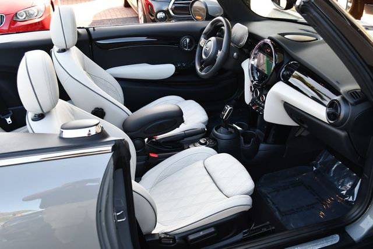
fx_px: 373
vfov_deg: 36.9
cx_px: 186
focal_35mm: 36
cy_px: 124
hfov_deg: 53.1
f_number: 4
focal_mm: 18
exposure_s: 1/250
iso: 400
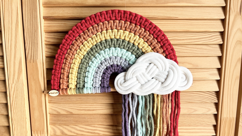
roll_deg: +0.3
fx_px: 186
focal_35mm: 29
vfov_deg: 39.6
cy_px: 93
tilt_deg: -8.6
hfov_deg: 66.1
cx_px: 121
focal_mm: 5.7
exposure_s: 1/121
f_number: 1.5
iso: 64
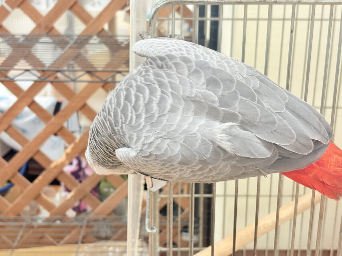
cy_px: 128
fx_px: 514
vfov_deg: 28.0
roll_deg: +0.1
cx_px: 171
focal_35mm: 52
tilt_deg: -18.3
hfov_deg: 36.8
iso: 64
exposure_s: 1/61
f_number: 1.6
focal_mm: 5.96
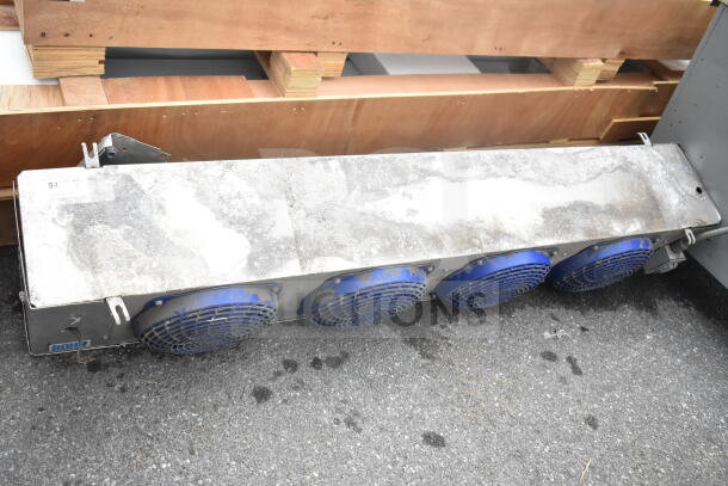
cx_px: 364
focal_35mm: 34
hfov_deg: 55.1
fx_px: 698
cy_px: 243
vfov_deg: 38.4
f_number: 4
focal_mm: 23
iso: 1600
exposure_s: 1/4000
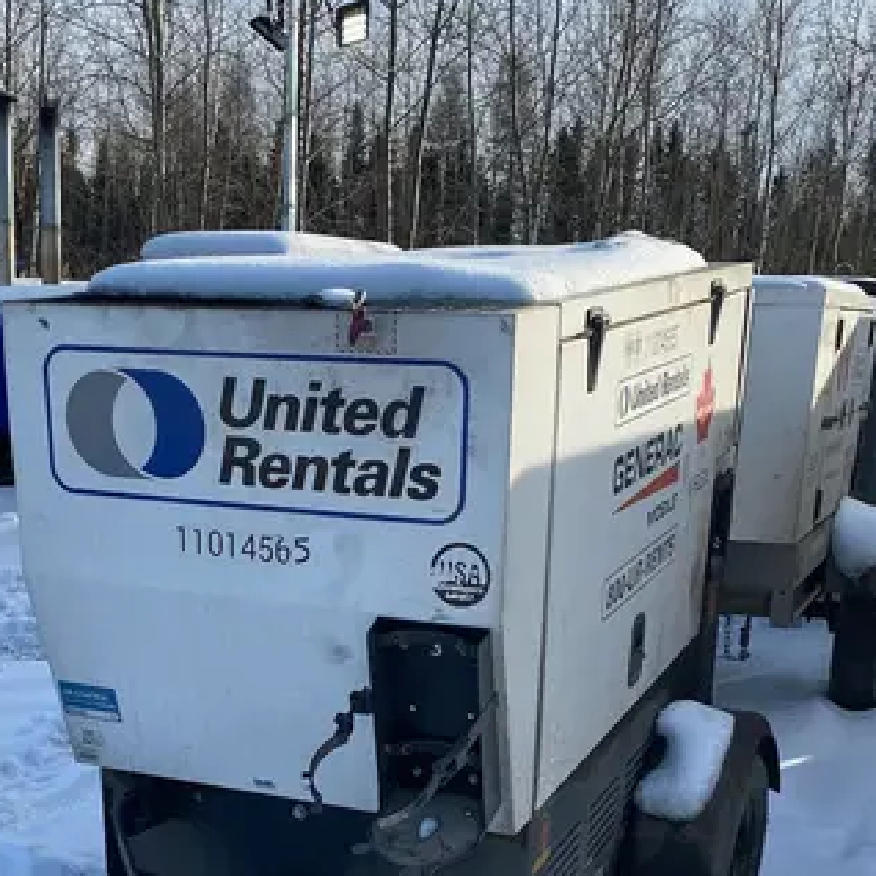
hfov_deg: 32.0
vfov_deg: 30.5
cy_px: 817
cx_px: 298
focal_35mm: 53
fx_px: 1517
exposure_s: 1/1629
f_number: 1.8
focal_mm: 4.25
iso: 32
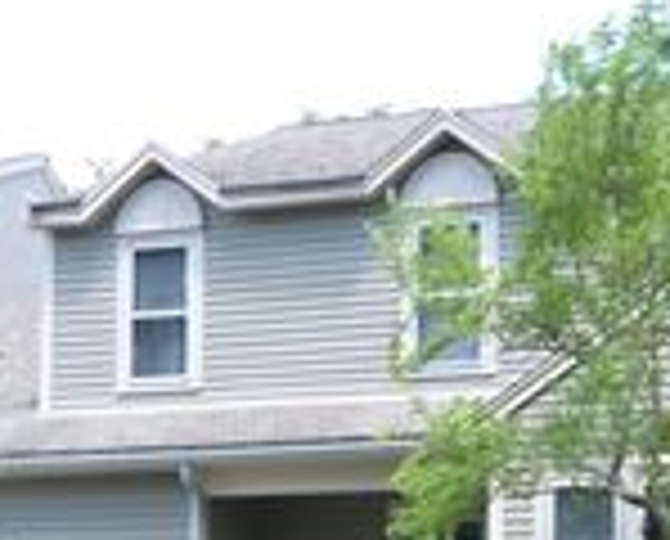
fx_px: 1869
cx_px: 328
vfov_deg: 15.9
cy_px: 614
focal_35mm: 94
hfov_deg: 20.3
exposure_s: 1/10
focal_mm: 20
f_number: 11
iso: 100
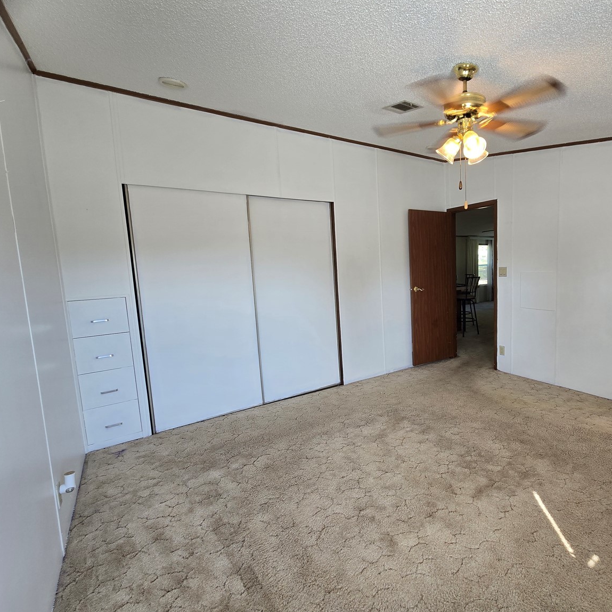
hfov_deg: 85.2
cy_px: 298
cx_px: 394
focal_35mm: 16
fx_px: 320
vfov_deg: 87.4
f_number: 2.2
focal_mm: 2.2
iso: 50
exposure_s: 1/60
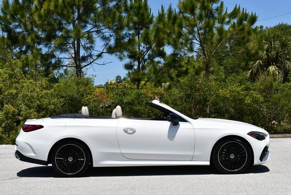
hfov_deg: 33.4
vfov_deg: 22.7
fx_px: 485
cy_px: 98
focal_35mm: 60
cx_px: 146
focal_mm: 30
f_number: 9
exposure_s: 1/320
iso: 100
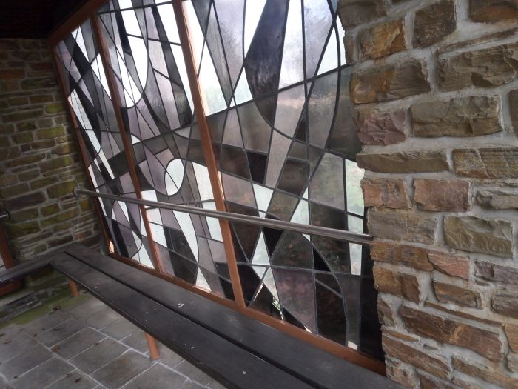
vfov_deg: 66.0
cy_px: 194
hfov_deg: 81.7
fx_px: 299
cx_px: 259
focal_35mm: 20
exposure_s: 1/100
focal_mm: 3.52
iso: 139
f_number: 2
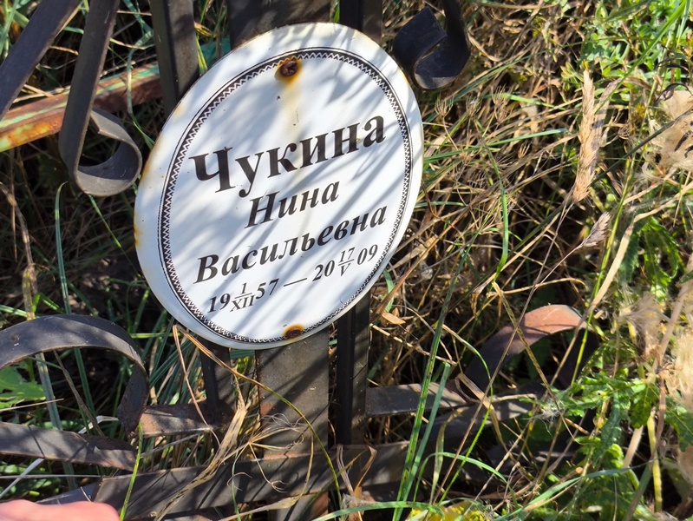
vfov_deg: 29.1
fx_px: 1001
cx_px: 346
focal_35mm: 50
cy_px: 260
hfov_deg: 38.2
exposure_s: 1/601
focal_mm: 4.71
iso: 50
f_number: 1.7
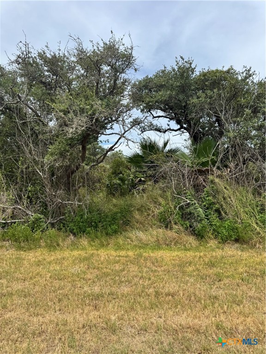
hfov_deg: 56.8
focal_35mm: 24
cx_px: 133
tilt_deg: +0.3
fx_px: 246
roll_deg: +1.5
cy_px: 177
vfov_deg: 71.6
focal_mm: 6.76
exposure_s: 1/4950
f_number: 1.78
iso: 80
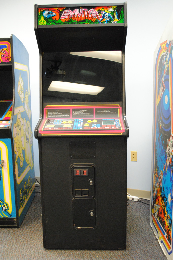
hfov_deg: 35.9
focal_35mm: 37
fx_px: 267
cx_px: 84
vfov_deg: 51.9
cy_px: 130
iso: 1600
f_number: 4
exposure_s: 1/25
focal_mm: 24
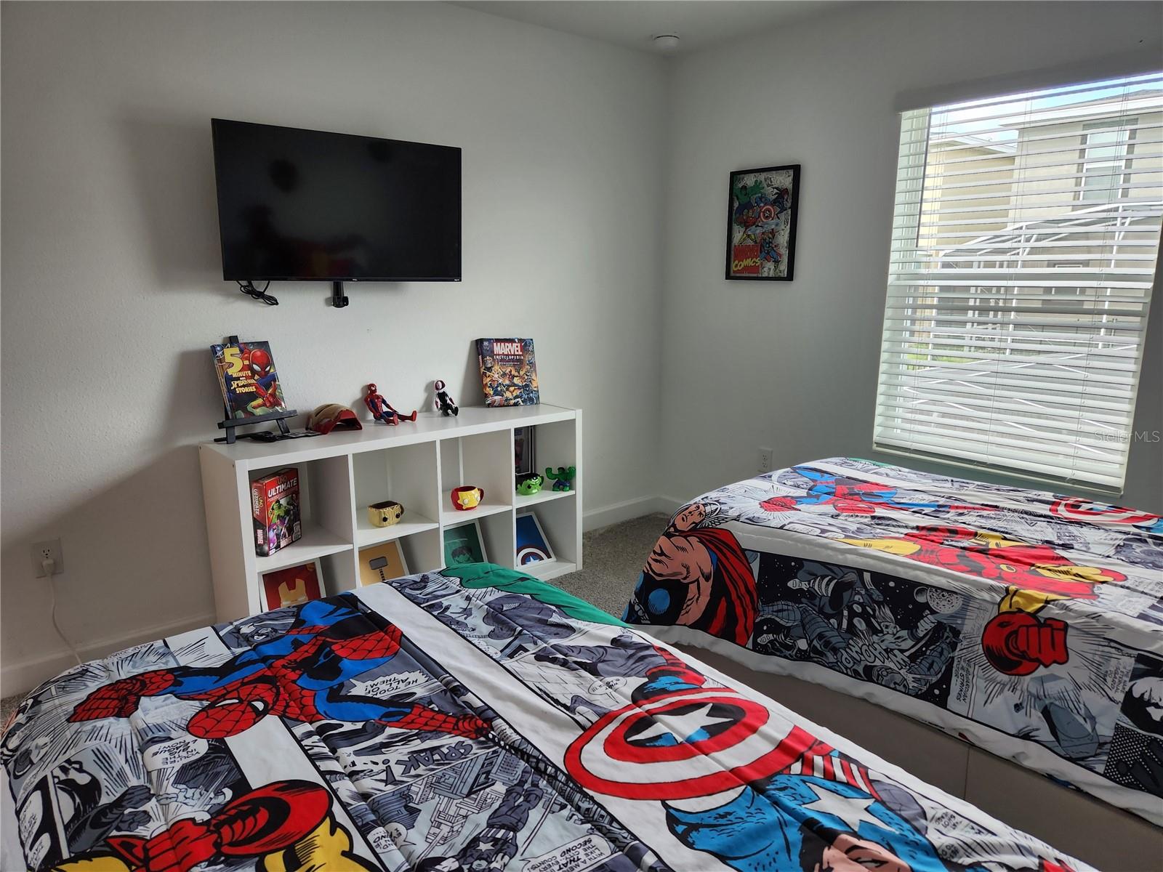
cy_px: 436
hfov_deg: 73.9
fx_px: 773
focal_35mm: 23
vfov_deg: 58.9
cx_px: 582
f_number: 1.8
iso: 100
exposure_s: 1/180
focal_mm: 5.4
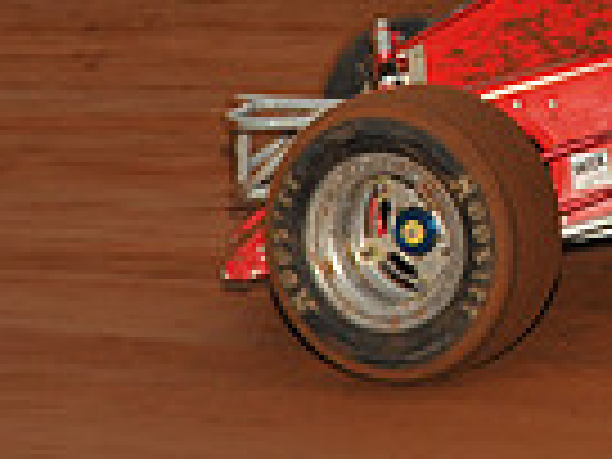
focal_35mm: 286
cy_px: -184
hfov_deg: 6.7
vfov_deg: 5.2
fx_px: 5056
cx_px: 1228
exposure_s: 1/320
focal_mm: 70
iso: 500
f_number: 7.1
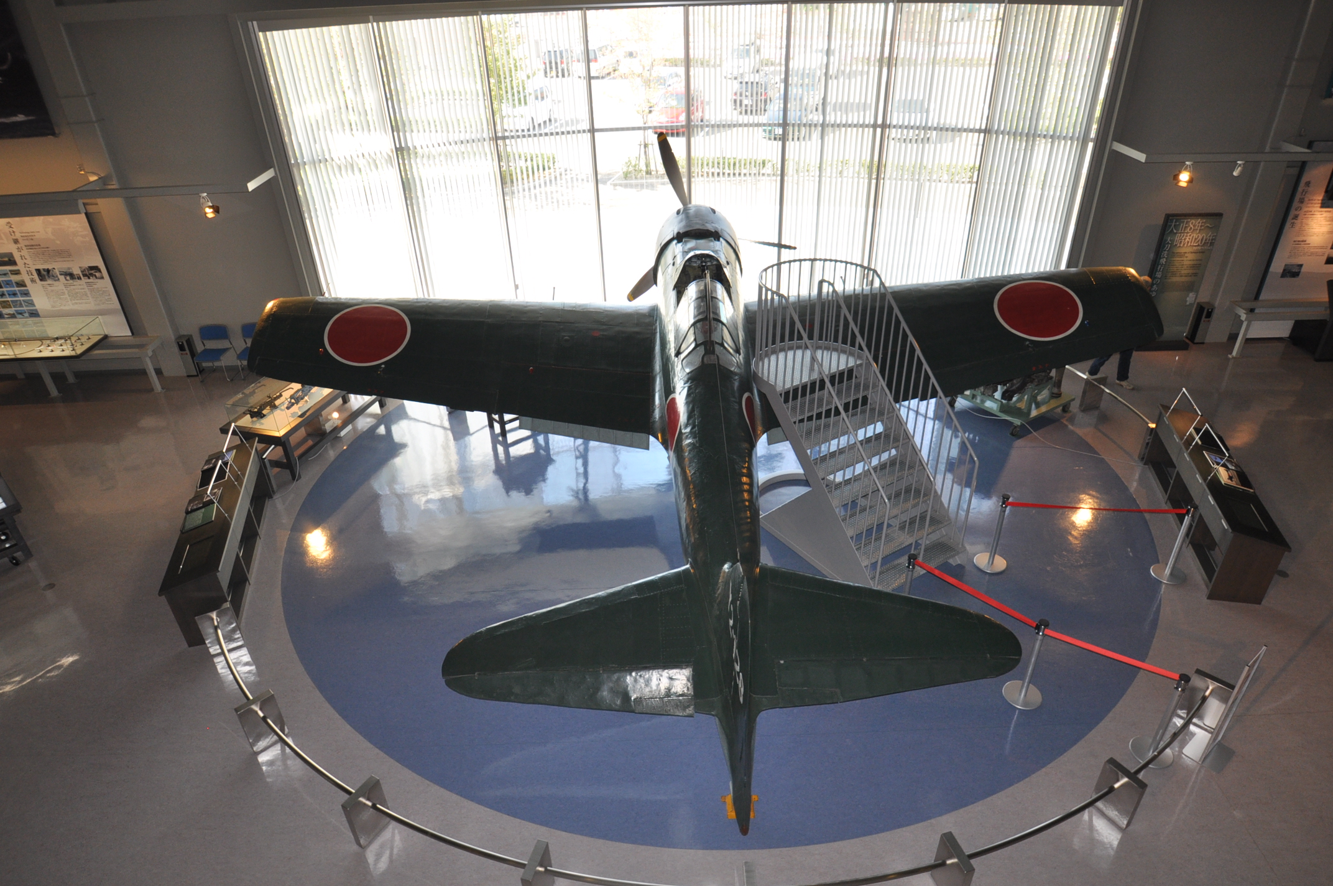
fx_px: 832
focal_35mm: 22
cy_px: 443
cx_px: 666
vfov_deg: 56.0
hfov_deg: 77.4
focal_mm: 15
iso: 400
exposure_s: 1/100
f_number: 5
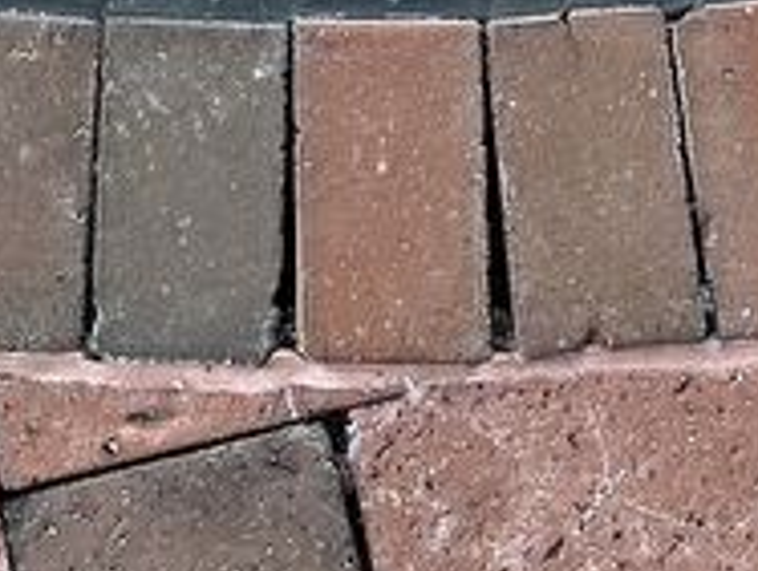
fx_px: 2435
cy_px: -591
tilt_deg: -73.9
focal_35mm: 111
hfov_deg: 17.5
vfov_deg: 11.9
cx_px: 101
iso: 125
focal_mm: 5.1
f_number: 1.6
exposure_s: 1/121
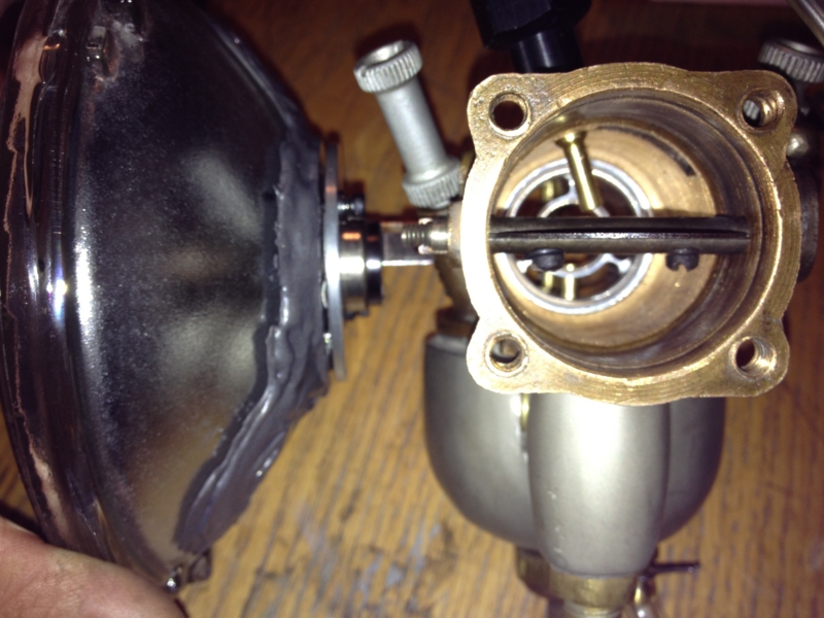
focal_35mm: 35
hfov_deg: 52.6
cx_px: 412
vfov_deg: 40.7
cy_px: 309
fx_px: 833
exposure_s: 1/40
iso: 64
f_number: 2.4
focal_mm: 4.28
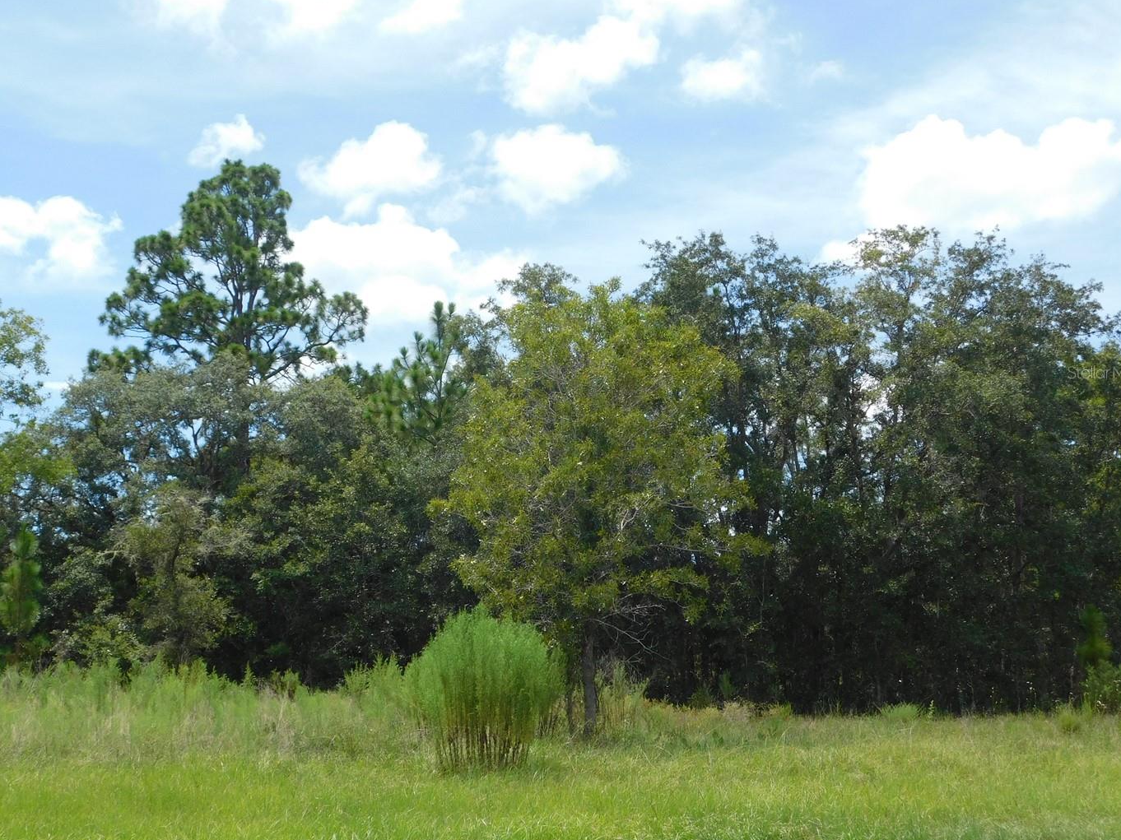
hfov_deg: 40.4
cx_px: 486
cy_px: 372
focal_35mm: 47
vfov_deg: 30.8
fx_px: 1522
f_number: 3.6
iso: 125
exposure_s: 1/1000
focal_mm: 7.1
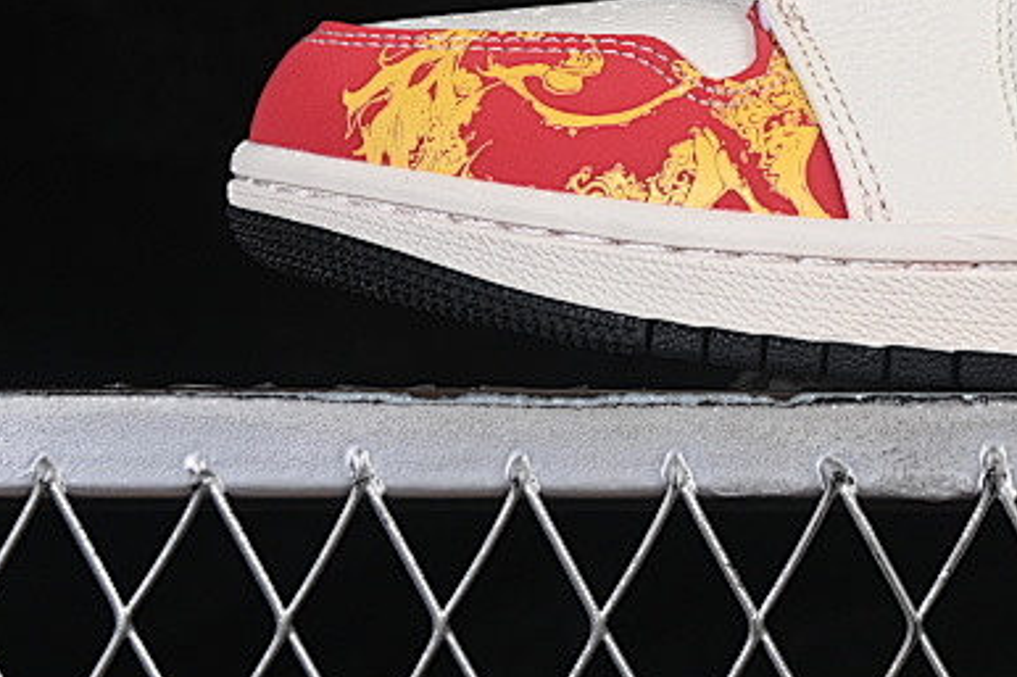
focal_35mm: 210
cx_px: 1199
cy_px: -198
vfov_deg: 6.5
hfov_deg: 9.7
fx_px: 5930
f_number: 8
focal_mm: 50
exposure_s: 1/80
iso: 160
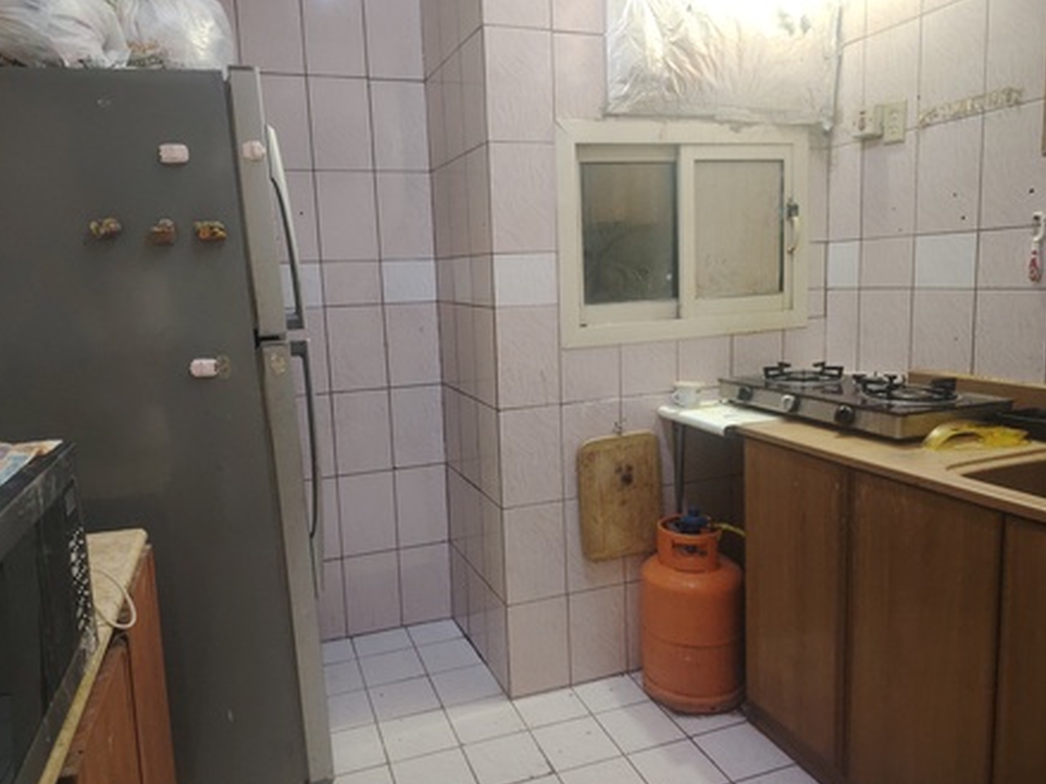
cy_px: 387
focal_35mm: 25
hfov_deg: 69.4
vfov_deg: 54.9
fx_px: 755
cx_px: 509
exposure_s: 1/30
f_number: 1.75
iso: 1234
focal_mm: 5.25
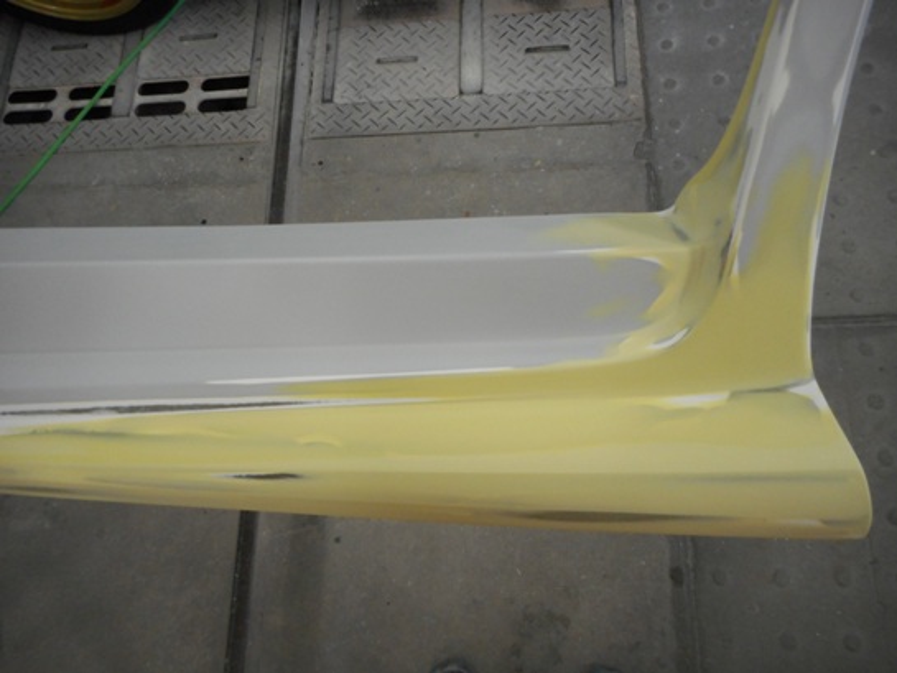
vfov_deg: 54.9
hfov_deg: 69.4
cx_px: 448
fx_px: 648
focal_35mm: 25
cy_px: 336
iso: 320
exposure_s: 1/30
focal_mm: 4.5
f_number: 3.7
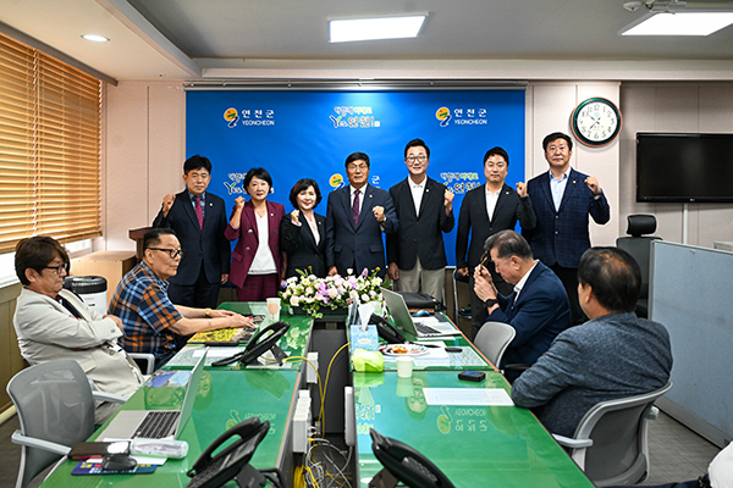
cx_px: 366
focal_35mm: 37
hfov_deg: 51.9
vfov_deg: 35.9
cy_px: 244
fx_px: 753
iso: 2000
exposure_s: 1/200
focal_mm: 37
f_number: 4.5
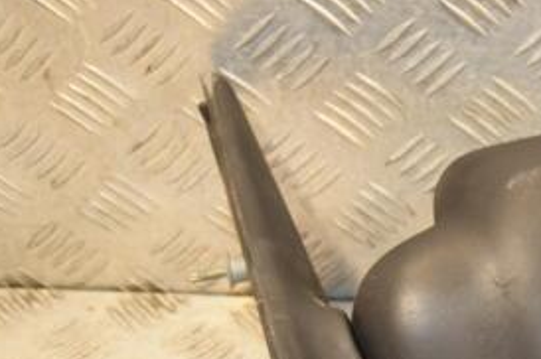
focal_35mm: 125
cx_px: 519
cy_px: 357
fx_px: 1876
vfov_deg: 10.8
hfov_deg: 16.1
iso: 800
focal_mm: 38
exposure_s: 1/200
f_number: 5
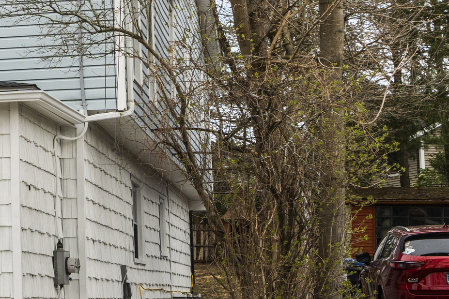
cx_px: -246
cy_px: 129
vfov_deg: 11.8
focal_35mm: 116
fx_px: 1447
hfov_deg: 16.0
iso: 200
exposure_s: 1/20
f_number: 9
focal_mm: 35
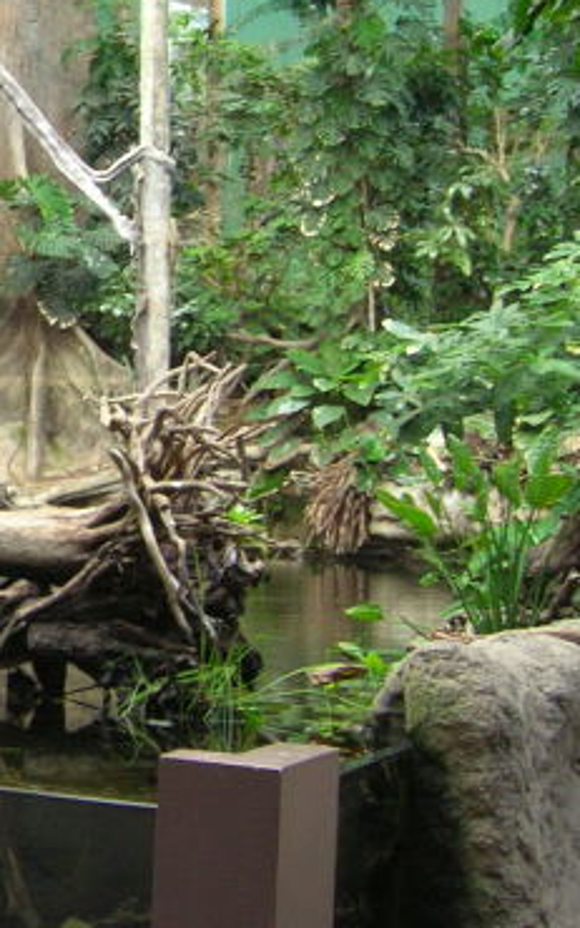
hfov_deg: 15.6
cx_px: -244
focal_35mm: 78
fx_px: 1974
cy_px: 296
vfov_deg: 26.3
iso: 100
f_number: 2.9
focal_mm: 5.7
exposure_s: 1/9
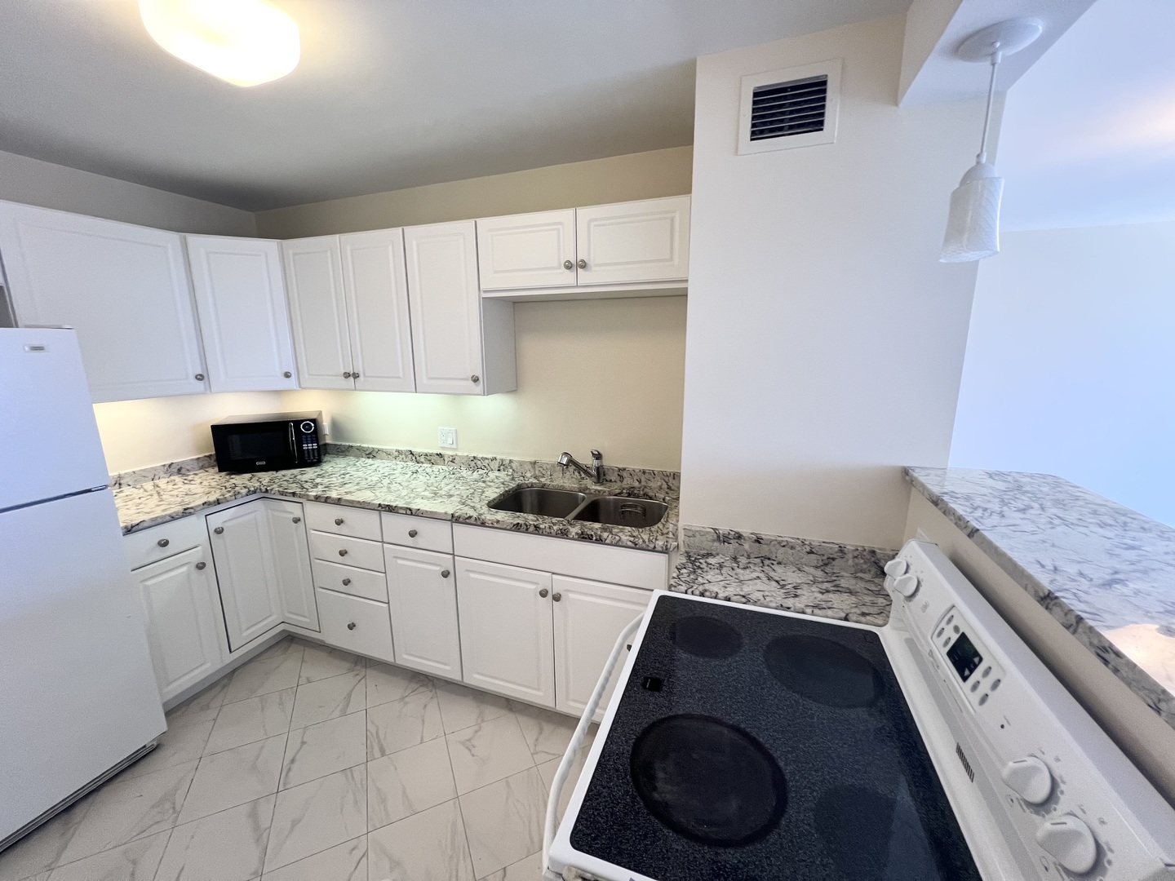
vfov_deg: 89.9
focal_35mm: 13
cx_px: 588
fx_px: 441
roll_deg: +0.0
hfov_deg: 106.2
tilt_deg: -12.8
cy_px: 440
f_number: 1.8
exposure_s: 1/120
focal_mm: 1.57
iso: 200
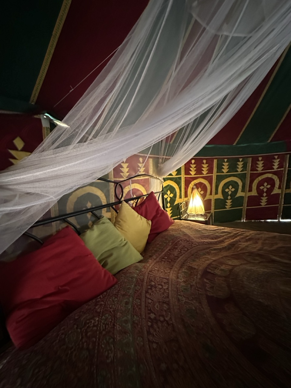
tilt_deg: -5.1
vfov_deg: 102.1
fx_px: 157
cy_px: 194
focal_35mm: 14
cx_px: 146
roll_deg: +2.4
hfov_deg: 85.7
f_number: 2.2
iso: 1600
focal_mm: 2.22
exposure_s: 1/39
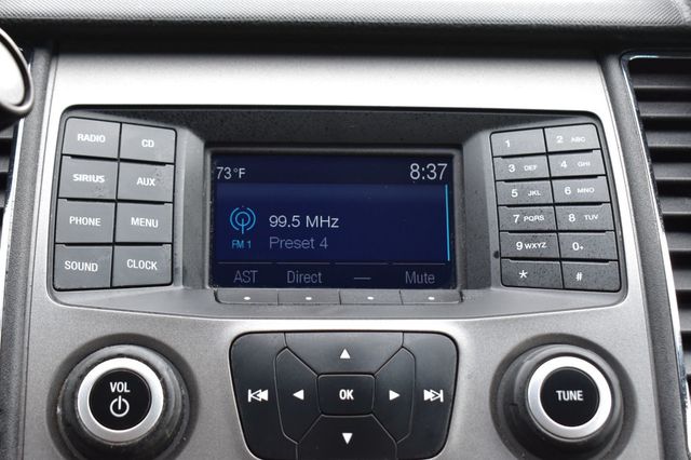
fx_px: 1381
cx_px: 346
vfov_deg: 18.9
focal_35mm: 72
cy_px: 230
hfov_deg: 28.1
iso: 400
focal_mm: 48
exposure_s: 1/80
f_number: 8
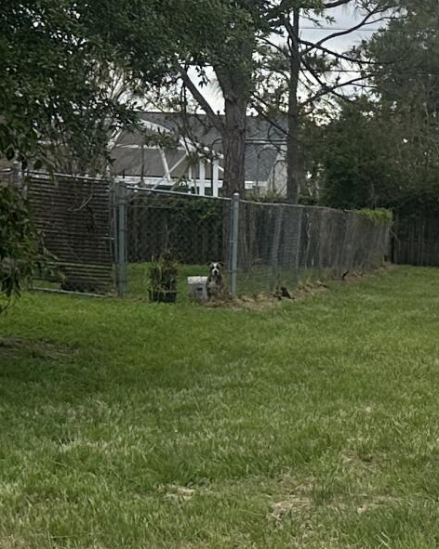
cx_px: 486
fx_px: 1935
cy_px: 386
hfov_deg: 12.7
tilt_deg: -5.2
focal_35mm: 119
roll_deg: -2.3
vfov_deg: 16.1
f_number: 1.78
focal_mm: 6.86
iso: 80
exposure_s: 1/3058
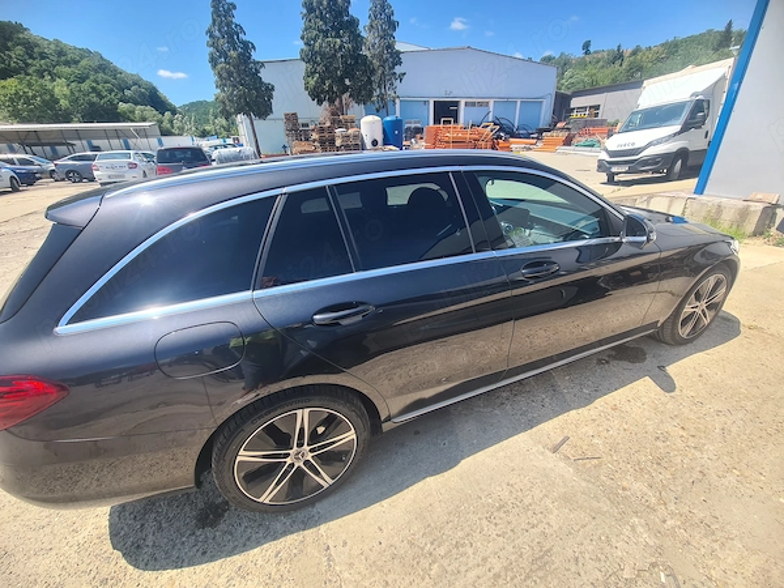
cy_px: 294
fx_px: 294
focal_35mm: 13
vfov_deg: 89.9
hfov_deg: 106.2
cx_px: 392
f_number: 2.2
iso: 50
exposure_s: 1/782
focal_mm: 2.2
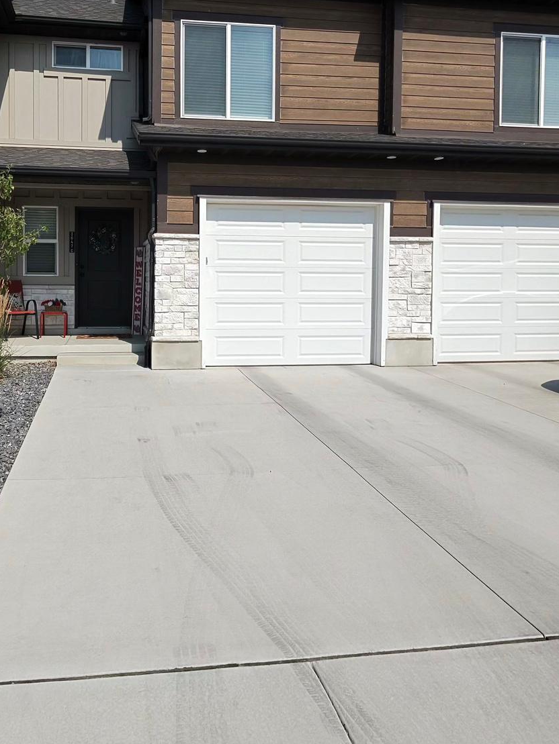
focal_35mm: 18
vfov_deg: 87.0
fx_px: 387
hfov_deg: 69.8
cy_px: 309
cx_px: 191
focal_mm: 2.24
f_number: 2.2
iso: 54
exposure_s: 1/1429
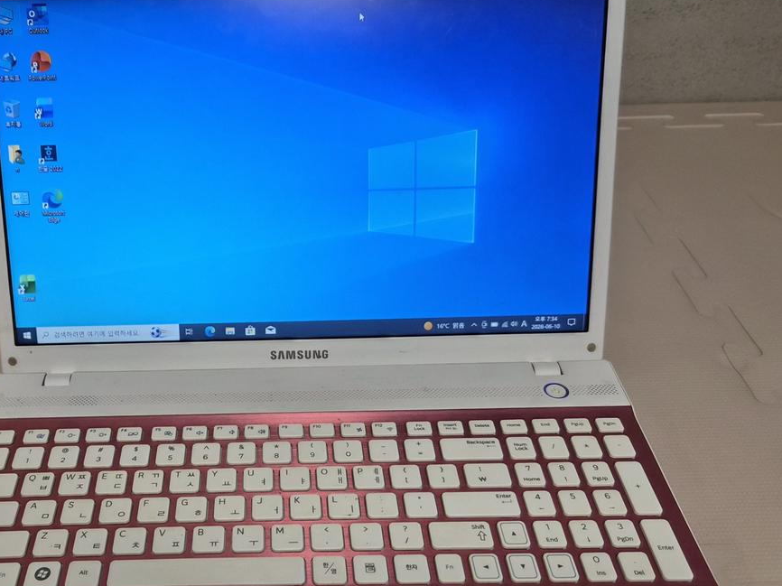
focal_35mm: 34
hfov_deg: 53.0
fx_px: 768
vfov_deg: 41.1
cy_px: 405
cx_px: 265
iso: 100
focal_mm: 5.4
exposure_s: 1/120
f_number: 1.8
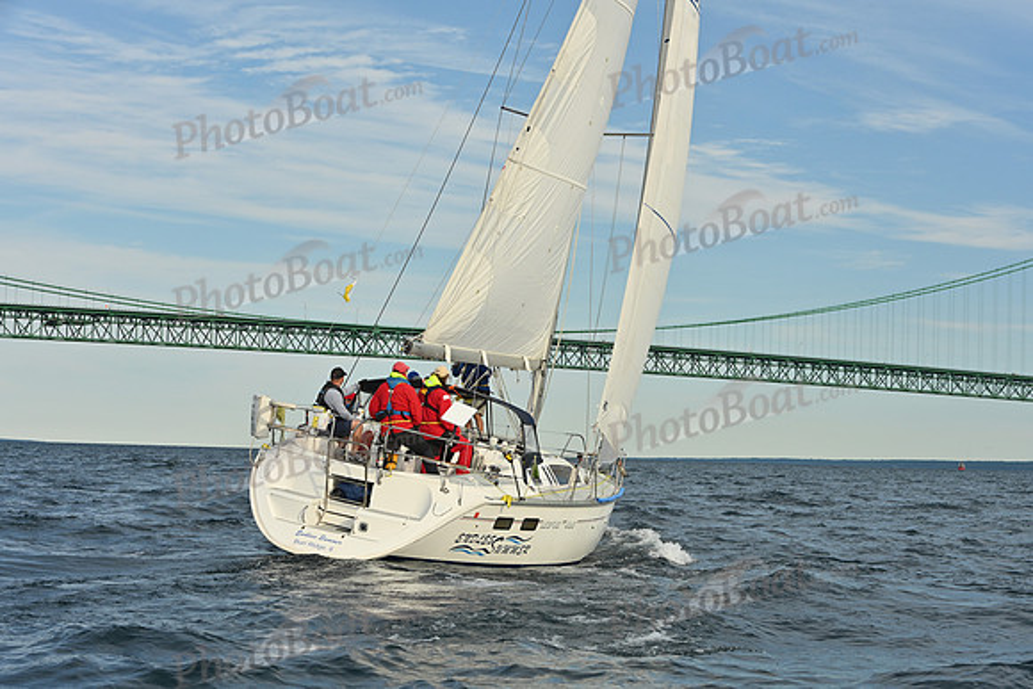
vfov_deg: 19.5
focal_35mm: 70
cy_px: 344
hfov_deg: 28.8
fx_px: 2009
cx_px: 516
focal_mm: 70
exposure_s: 1/1000
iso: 320
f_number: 9
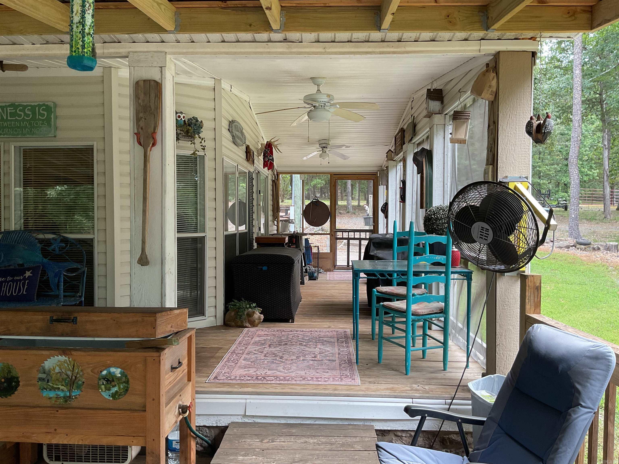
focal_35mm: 29
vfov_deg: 48.2
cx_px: 310
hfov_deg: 61.7
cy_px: 232
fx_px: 519
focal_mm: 3
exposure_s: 1/120
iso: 40
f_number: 1.8
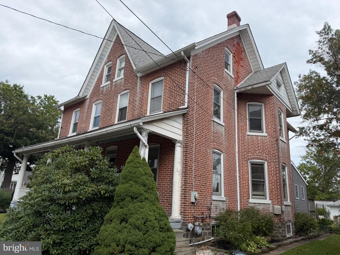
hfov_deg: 71.6
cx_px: 170
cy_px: 128
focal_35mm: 24
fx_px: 236
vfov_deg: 56.8
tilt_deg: +14.3
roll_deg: -3.6
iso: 80
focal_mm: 6.76
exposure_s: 1/1727
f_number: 1.78
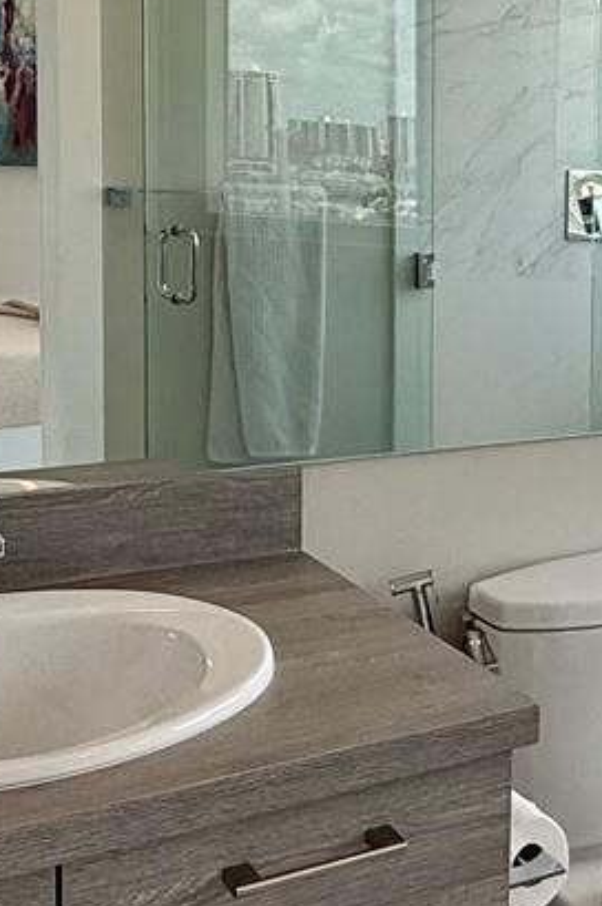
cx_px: 675
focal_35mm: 57
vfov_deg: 34.6
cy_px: 264
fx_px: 1432
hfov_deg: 22.3
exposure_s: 1/502
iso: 64
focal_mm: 2.22
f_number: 2.2
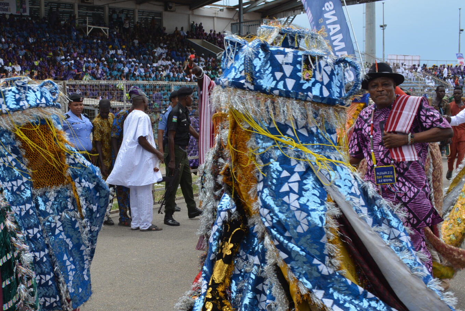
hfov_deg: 34.6
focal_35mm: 57
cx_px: 142
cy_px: 219
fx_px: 737
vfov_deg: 23.7
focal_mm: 20
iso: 180
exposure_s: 1/250
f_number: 8
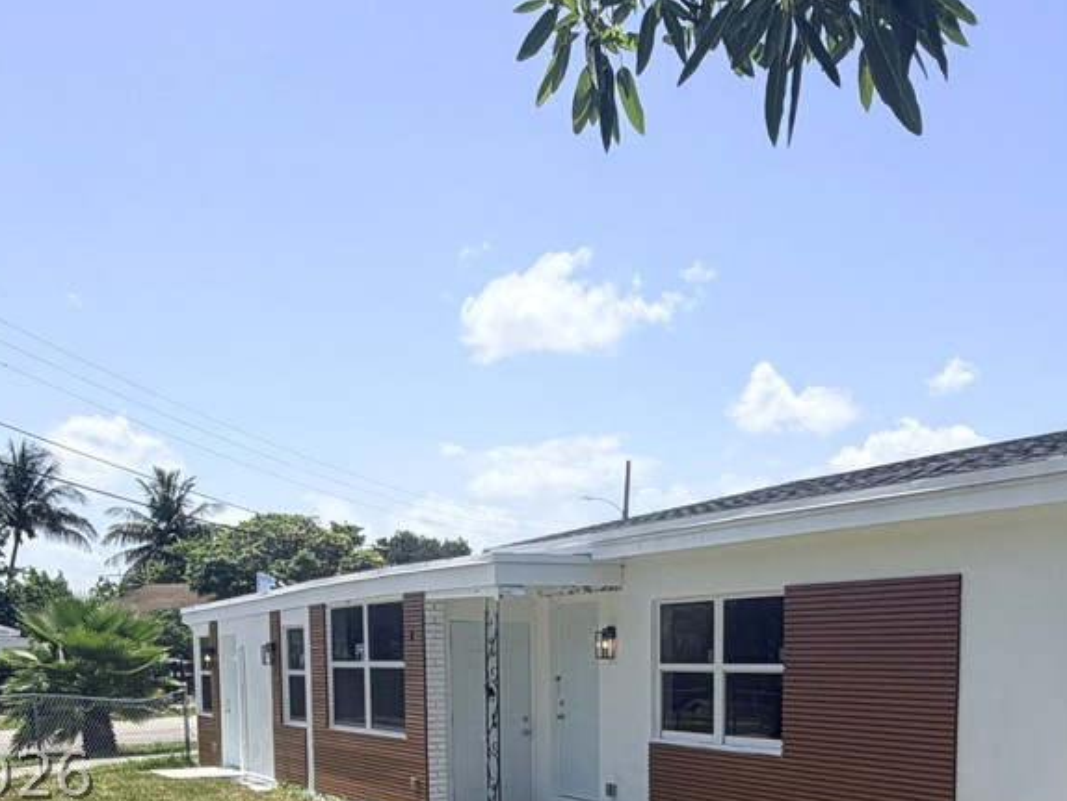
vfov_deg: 34.1
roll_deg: -1.0
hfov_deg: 47.4
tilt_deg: -8.9
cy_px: 773
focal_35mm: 39
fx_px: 1203
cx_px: 662
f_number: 2.2
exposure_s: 1/942
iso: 20
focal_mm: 2.22
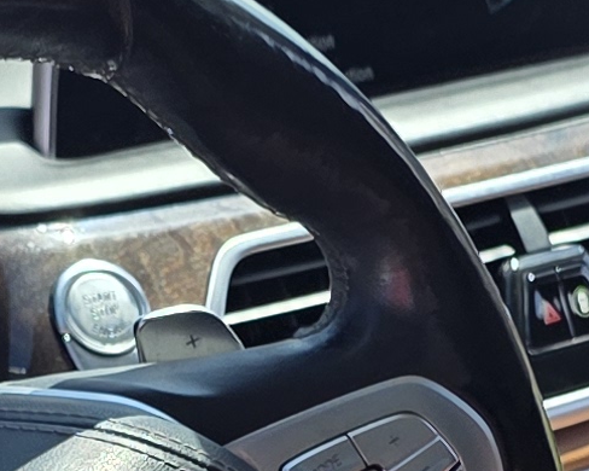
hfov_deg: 10.5
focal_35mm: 184
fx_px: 3206
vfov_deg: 8.3
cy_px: 618
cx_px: 303
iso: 80
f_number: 1.7
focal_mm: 6.25
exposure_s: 1/2134
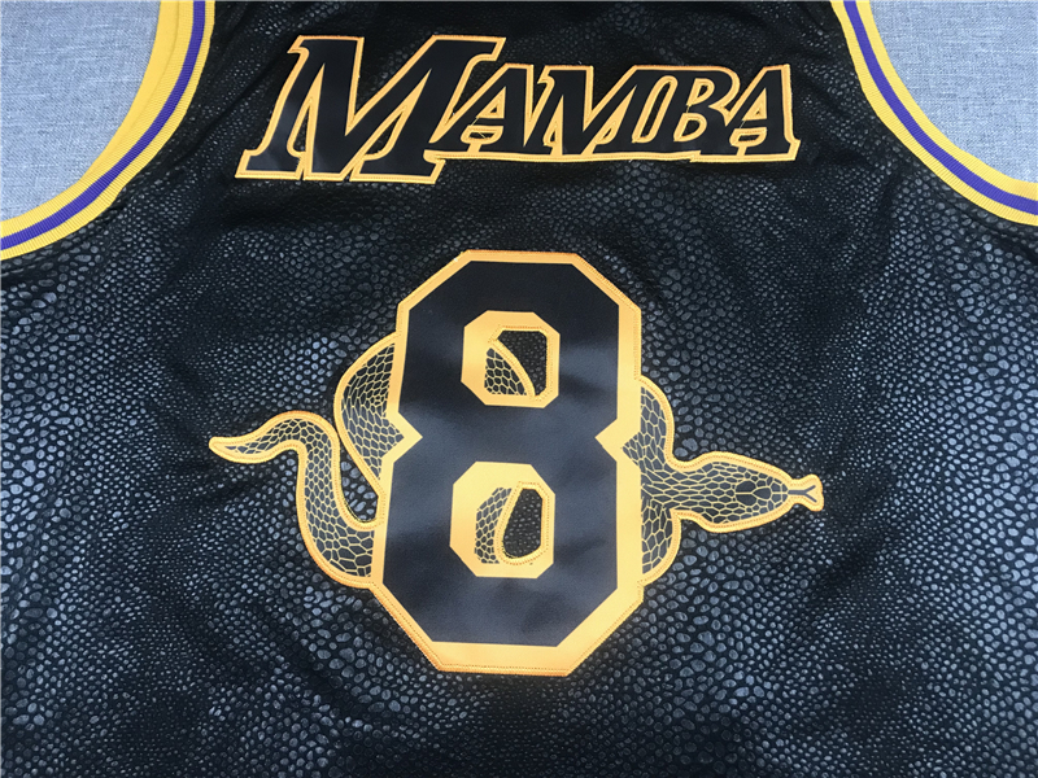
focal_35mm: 28
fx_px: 840
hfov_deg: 63.4
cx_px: 519
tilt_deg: -71.1
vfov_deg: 49.7
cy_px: 389
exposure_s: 1/25
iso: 40
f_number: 1.8
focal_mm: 3.99
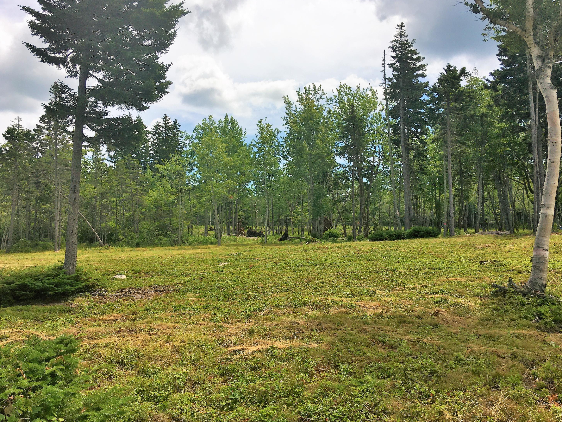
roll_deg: +1.0
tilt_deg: +3.1
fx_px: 487
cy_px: 206
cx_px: 274
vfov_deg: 46.8
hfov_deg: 60.0
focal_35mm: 30
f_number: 2.2
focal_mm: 4.15
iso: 25
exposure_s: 1/1876
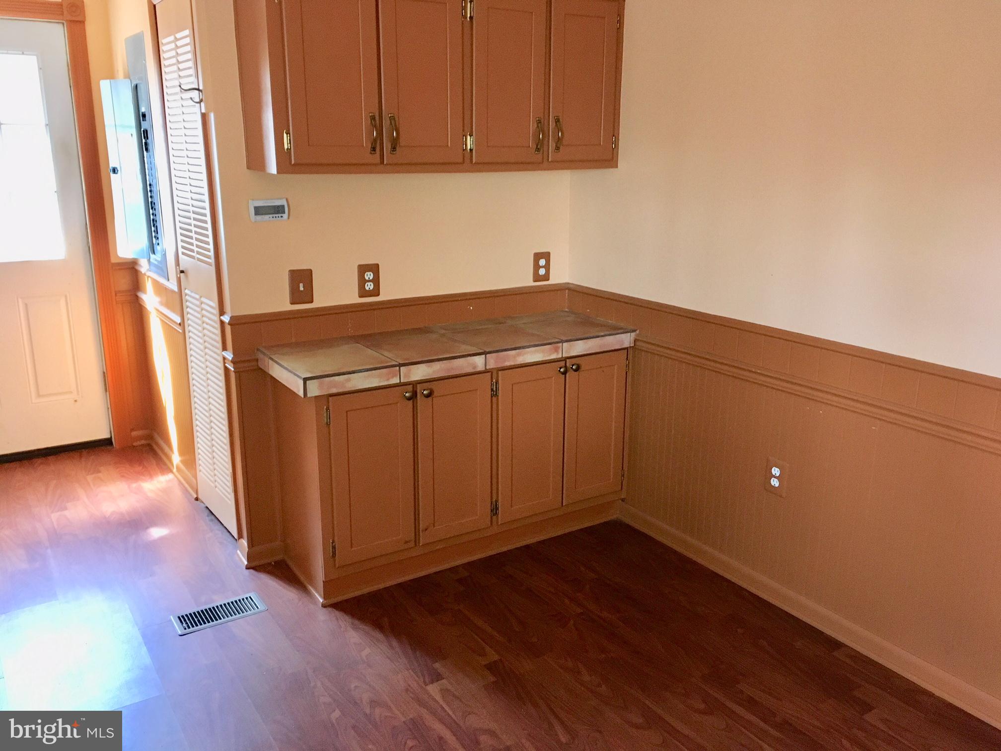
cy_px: 376
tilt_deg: -15.3
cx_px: 500
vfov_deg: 48.2
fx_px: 839
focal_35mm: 29
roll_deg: -0.6
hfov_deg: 61.7
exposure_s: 1/30
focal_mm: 4.15
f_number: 2.2
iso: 160
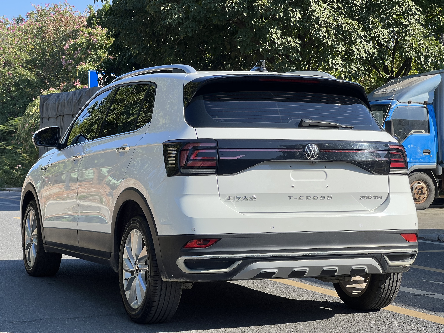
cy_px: 166
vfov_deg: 19.1
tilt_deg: +1.3
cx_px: 222
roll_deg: -0.2
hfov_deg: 25.3
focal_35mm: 77
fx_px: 988
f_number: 2.8
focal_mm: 9
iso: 32
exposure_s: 1/405
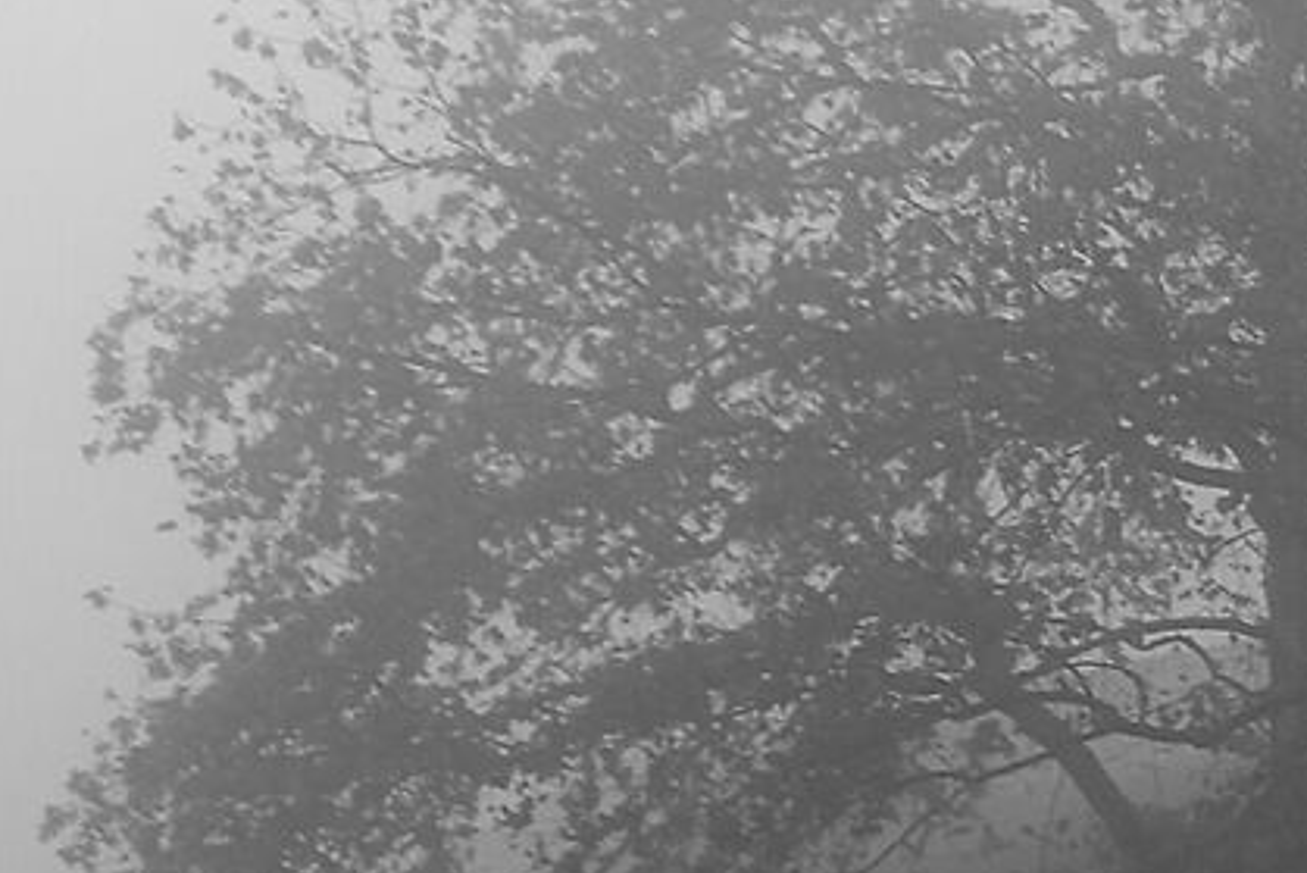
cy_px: 319
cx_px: 3455
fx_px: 7300
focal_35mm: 201
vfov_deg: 6.8
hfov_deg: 8.9
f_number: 4.5
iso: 200
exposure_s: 1/125
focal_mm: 23.3
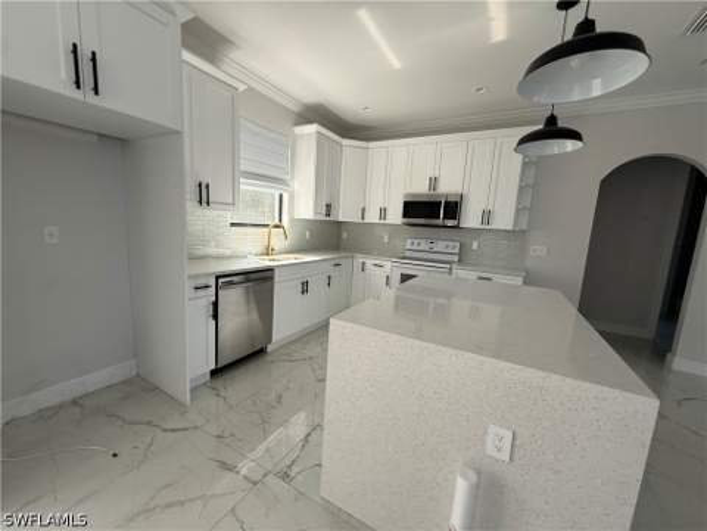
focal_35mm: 14
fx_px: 286
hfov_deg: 102.1
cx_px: 354
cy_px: 266
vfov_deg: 85.7
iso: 64
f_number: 2.2
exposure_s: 1/116
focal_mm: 2.22
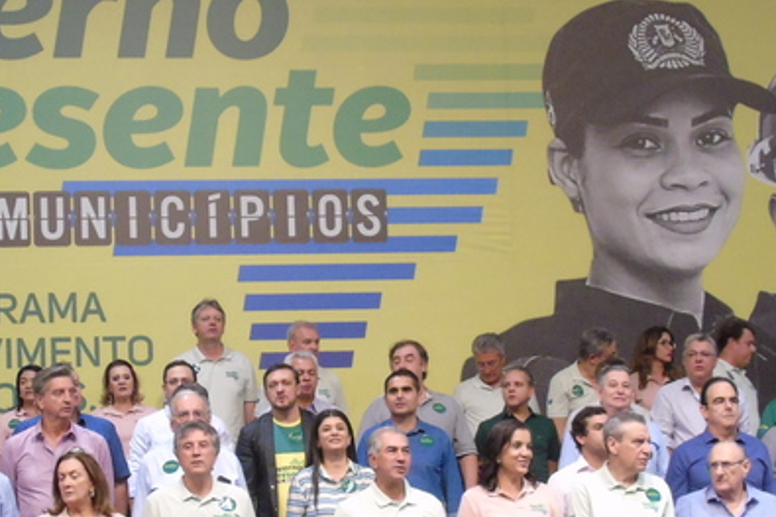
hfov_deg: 18.8
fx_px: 2348
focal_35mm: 109
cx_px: 385
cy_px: 380
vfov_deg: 12.5
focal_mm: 8.2
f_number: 4.1
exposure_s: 1/20
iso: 400
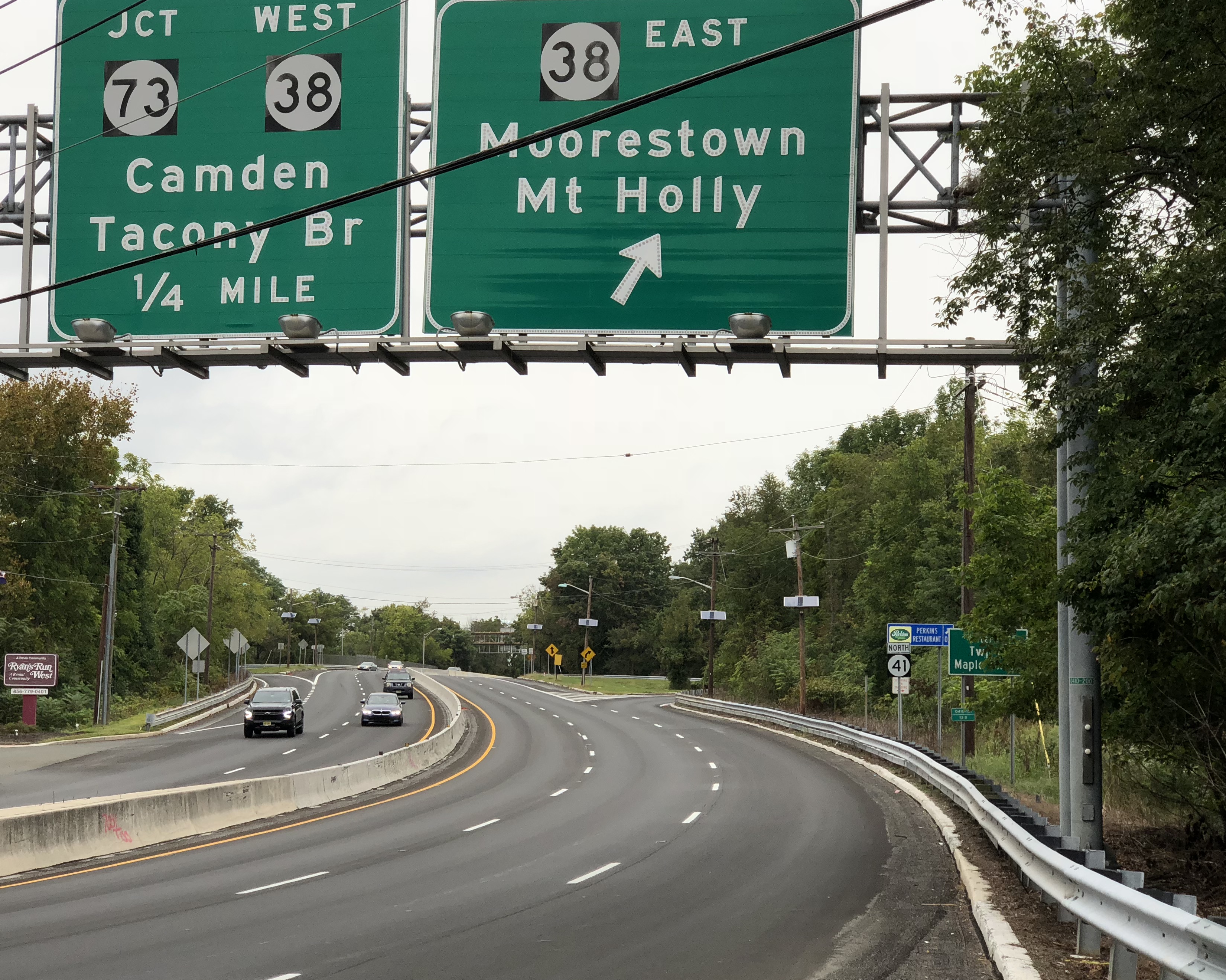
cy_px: 519
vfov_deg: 24.6
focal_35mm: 62
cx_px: 523
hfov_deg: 30.4
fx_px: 2250
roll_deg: -1.2
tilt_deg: +4.2
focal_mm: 6
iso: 16
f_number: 2.4
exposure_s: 1/225
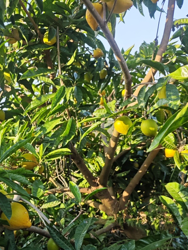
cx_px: 39
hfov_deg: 35.6
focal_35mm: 39
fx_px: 283
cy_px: 173
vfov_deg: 46.9
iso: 50
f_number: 1.6
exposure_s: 1/841
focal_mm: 5.84
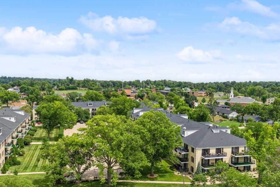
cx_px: 160
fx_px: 296
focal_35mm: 38
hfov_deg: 50.5
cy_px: 102
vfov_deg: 35.0
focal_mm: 20
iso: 200
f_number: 8
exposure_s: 1/800
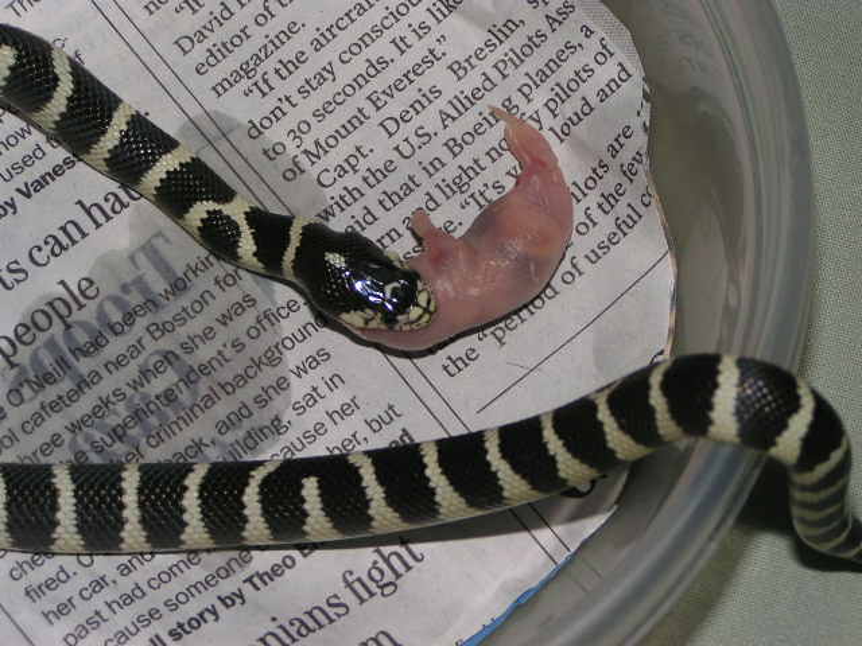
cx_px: 431
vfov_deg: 13.0
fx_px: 2839
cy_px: 323
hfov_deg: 17.3
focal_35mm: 114
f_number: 5.6
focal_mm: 17.4
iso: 100
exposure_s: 1/1000
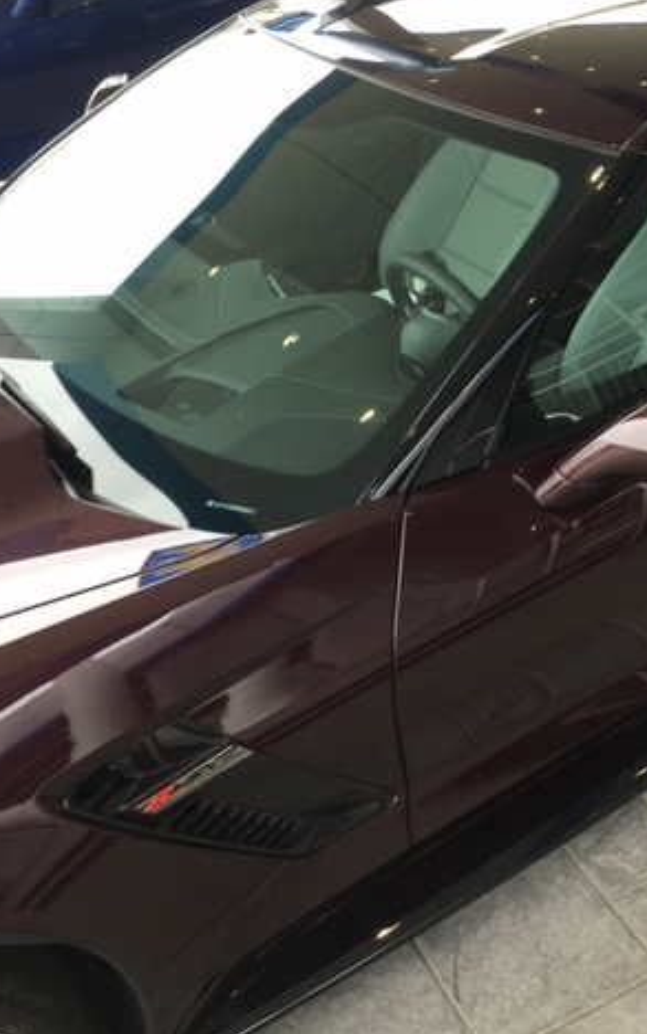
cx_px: 389
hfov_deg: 30.5
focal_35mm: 42
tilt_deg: -37.2
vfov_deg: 47.2
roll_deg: +1.8
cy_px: 513
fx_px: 1183
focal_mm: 4.15
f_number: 2.2
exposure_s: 1/120
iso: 25
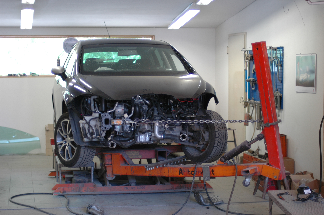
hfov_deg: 27.0
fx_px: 674
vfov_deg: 18.1
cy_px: 108
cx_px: 162
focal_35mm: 75
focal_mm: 50
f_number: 1.4
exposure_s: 1/200
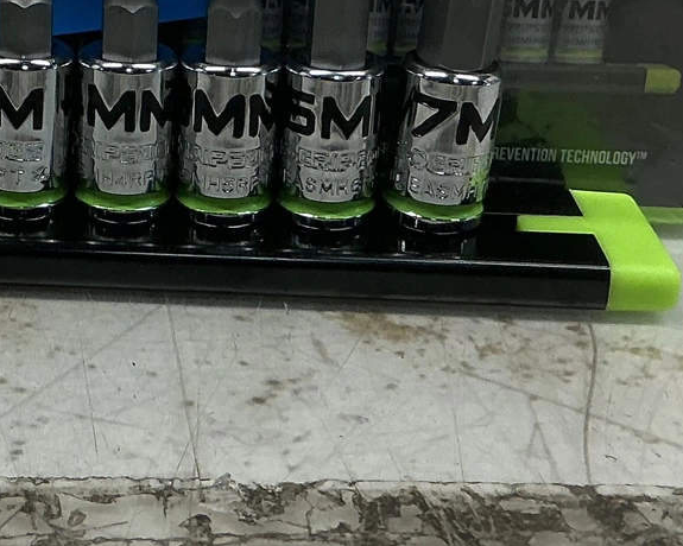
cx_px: 55
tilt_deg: -20.8
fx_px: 1920
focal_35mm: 95
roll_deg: -1.3
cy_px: 128
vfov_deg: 16.1
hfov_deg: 19.7
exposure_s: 1/120
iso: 40
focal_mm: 3
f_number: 1.8
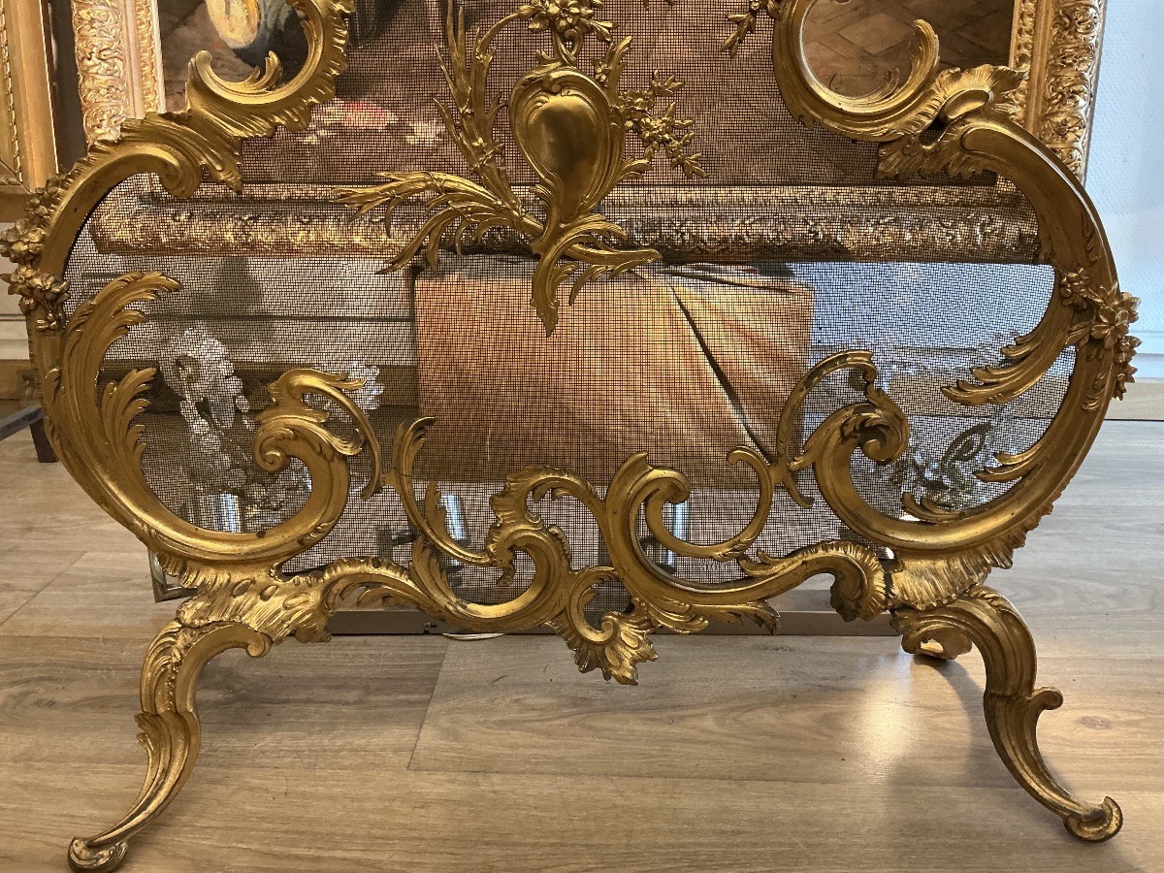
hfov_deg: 63.4
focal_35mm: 28
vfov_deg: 49.7
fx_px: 942
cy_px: 436
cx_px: 582
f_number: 1.8
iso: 160
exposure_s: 1/60
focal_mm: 3
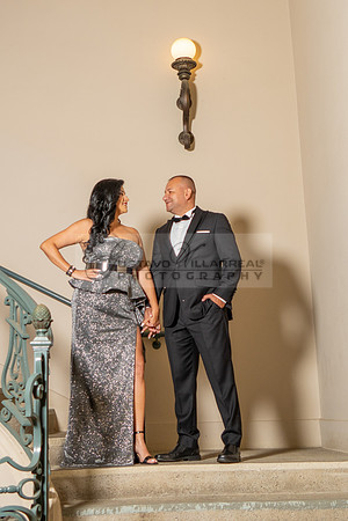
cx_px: 114
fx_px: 823
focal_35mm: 57
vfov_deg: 35.0
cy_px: 196
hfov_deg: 23.8
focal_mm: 24
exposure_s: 1/200
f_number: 4
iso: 400
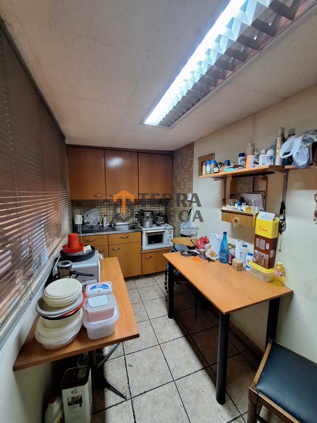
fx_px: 159
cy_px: 212
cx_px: 158
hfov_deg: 89.9
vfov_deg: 106.2
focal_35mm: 13
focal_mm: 1.74
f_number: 2.2
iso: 200
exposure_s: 1/25
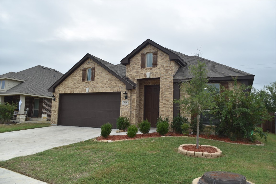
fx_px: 207
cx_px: 138
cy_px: 92
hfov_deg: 67.4
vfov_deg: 47.9
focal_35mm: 27
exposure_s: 1/200
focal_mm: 18
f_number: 7.1
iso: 100
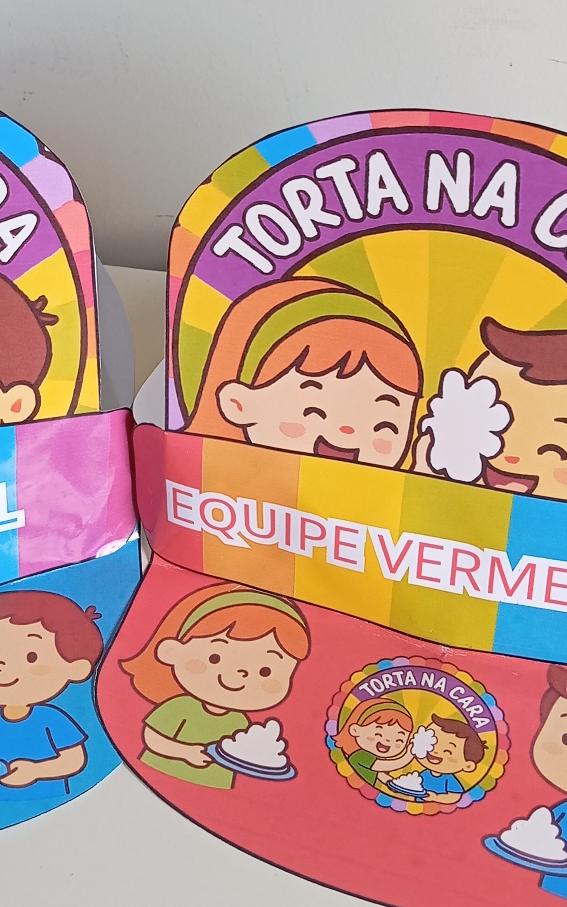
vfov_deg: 32.2
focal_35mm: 62
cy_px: 198
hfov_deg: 20.8
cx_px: 132
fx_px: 1533
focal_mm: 4.22
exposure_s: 1/120
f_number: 1.8
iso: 625
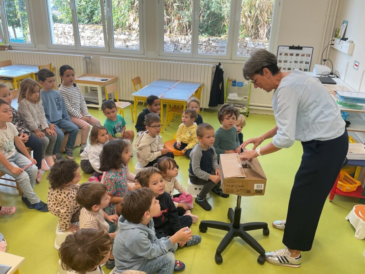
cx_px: 182
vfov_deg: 48.2
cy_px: 137
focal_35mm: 29
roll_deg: -2.0
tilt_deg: -23.2
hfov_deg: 61.7
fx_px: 306
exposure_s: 1/50
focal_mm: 3
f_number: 1.8
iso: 40
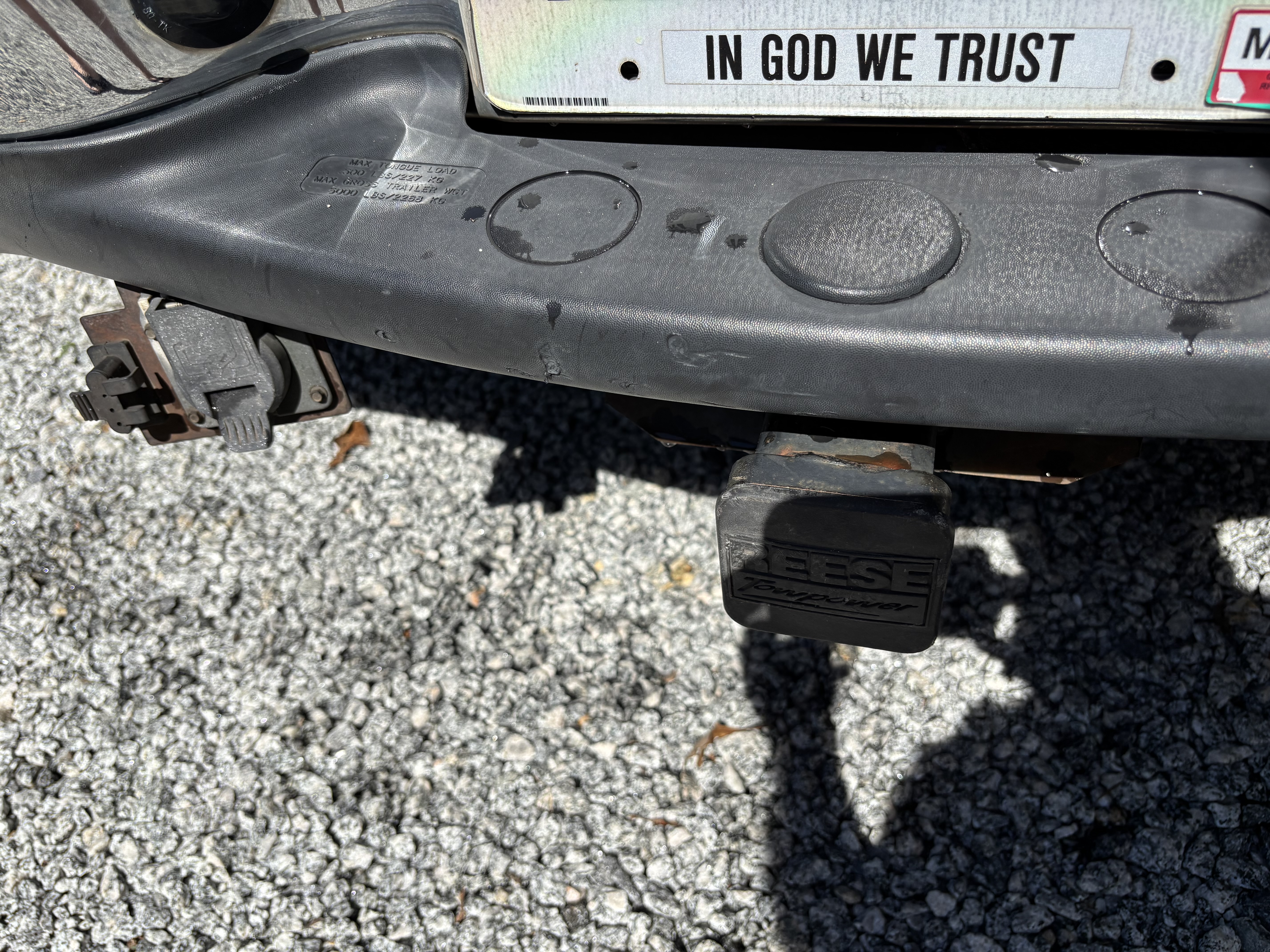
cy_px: 476
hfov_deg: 67.3
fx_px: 954
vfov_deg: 53.1
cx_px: 635
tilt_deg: -46.4
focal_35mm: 26
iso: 50
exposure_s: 1/3650
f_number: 1.6
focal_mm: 5.96
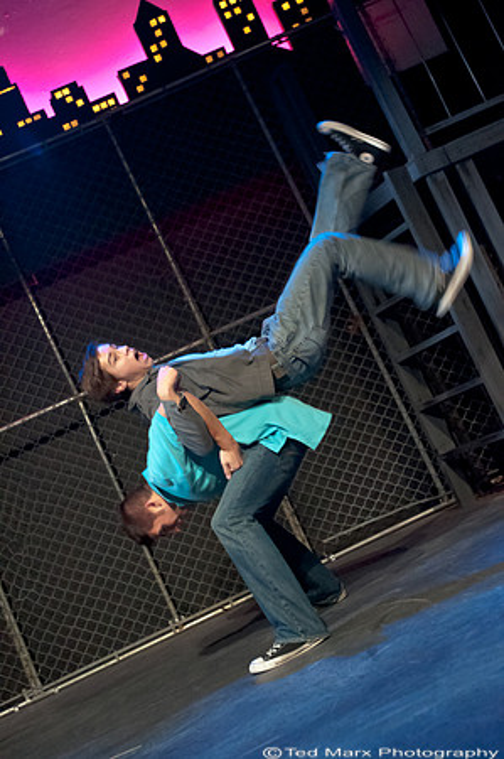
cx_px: 252
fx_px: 1105
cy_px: 380
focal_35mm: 52
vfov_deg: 37.9
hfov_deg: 25.7
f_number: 2.8
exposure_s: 1/80
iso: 6400
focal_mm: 35
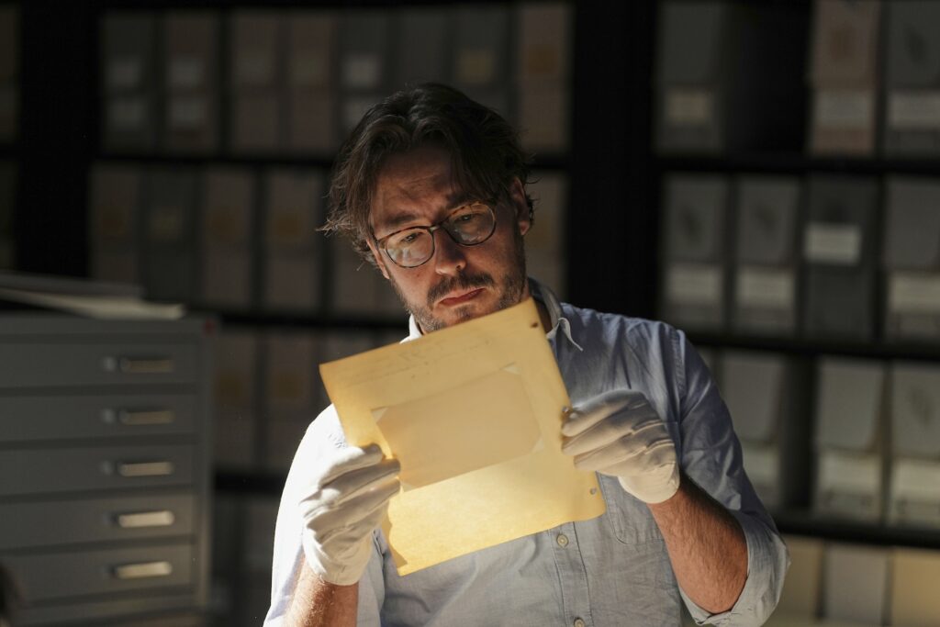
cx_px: 470
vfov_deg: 9.7
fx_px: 3682
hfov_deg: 14.5
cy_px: 314
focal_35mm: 141
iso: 250
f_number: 2.8
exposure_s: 1/800
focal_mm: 141
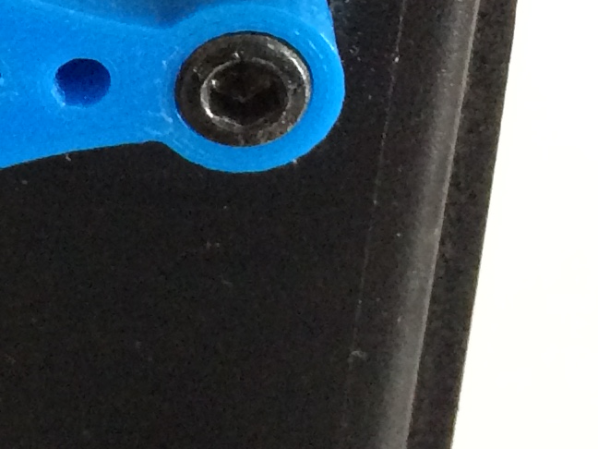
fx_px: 2522
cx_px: -133
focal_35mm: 146
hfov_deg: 13.1
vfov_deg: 9.9
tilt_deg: -28.9
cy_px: -216
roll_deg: -4.4
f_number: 2.2
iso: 160
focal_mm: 4.15
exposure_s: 1/30
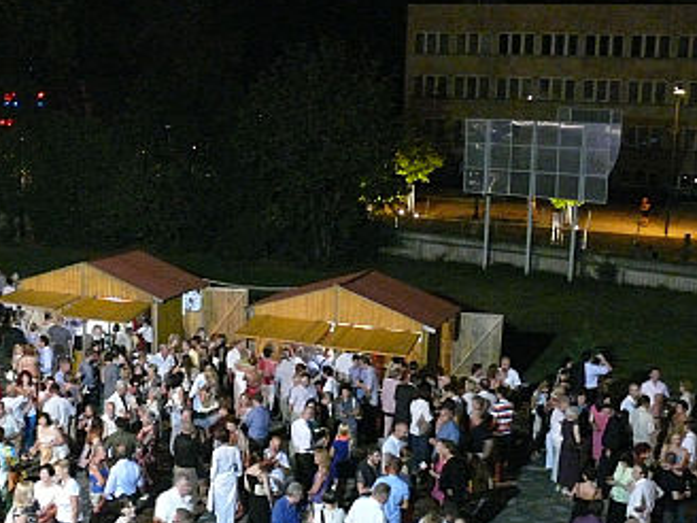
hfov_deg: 39.1
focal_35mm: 48
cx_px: 223
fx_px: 966
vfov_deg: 30.2
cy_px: 298
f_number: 2.8
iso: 800
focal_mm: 7.4
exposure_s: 1/13
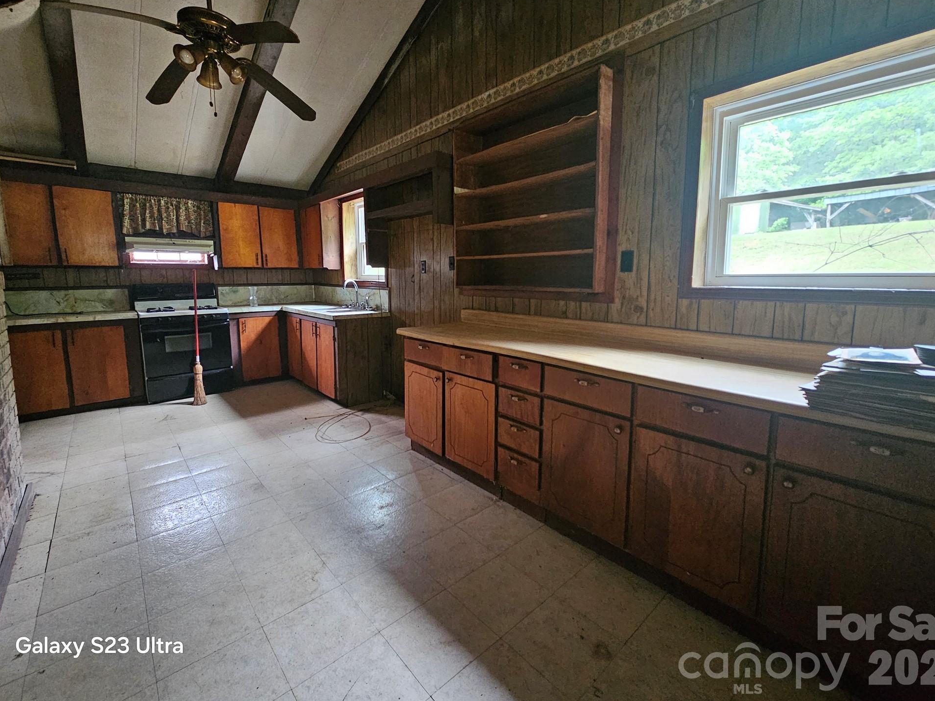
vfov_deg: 85.5
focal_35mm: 14
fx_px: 378
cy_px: 325
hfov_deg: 102.1
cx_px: 471
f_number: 2.2
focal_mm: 2.2
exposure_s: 1/24
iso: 800
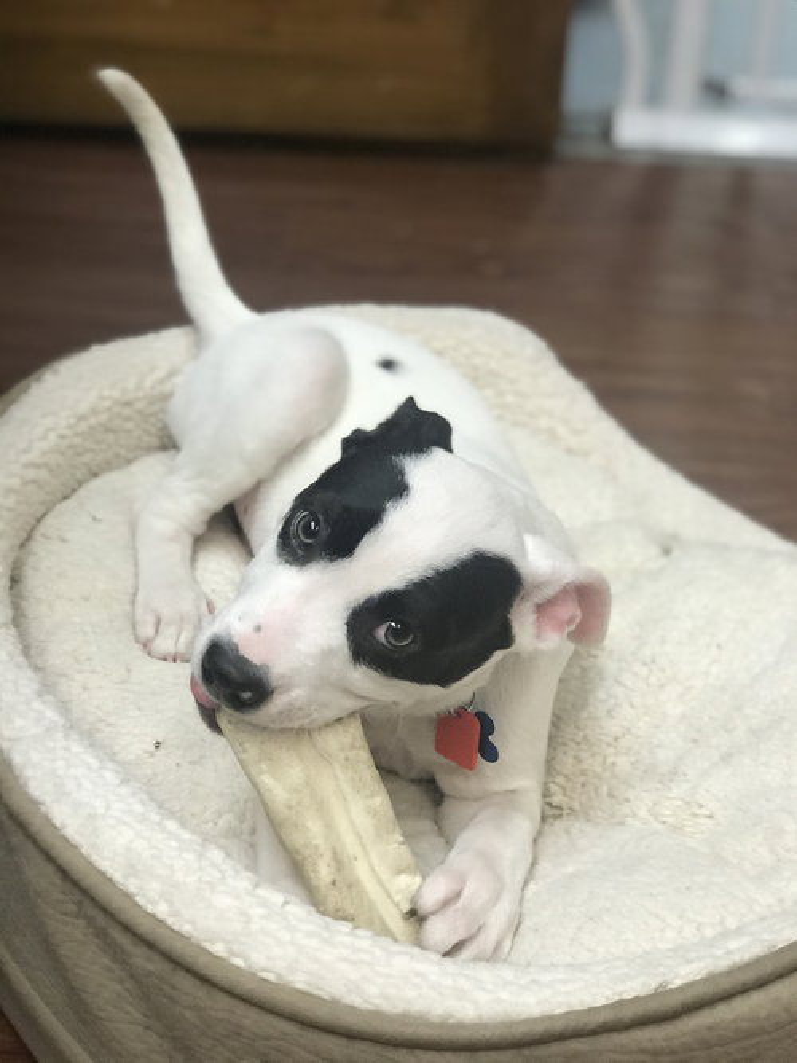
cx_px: 398
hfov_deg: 25.7
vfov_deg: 33.8
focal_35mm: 57
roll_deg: -2.4
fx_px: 1750
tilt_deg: -31.5
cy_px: 532
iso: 100
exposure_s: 1/60
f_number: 2.8
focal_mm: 6.6
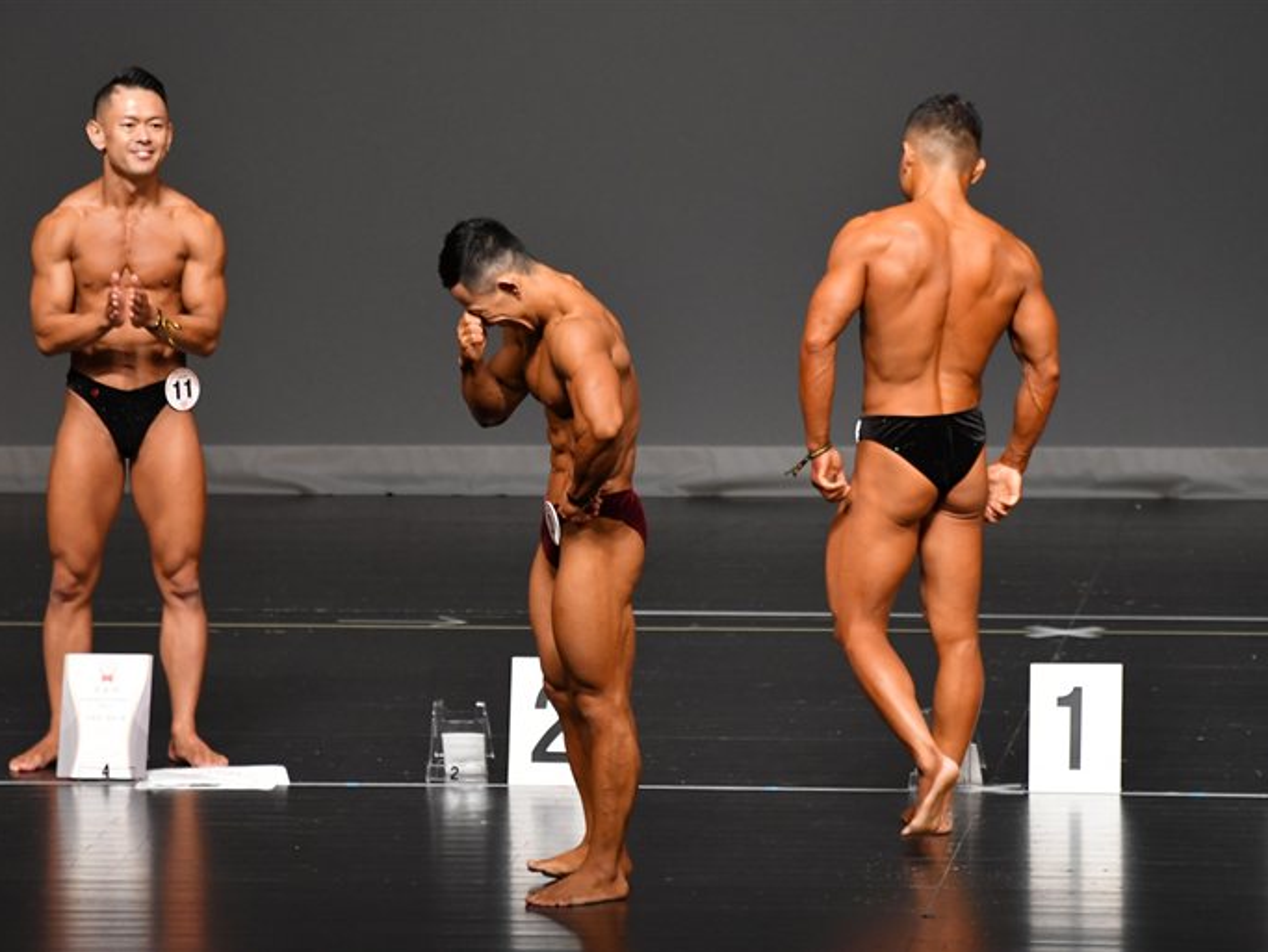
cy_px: 477
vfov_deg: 4.6
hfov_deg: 6.1
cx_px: 591
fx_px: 11984
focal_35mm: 327
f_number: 5.6
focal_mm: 200
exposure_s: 1/400
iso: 2500
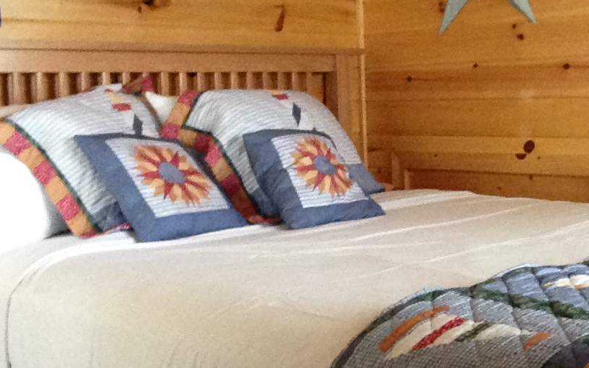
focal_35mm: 58
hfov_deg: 34.8
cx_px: 381
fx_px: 931
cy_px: 140
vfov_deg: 22.3
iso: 400
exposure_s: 1/15
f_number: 2.4
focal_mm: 2.18
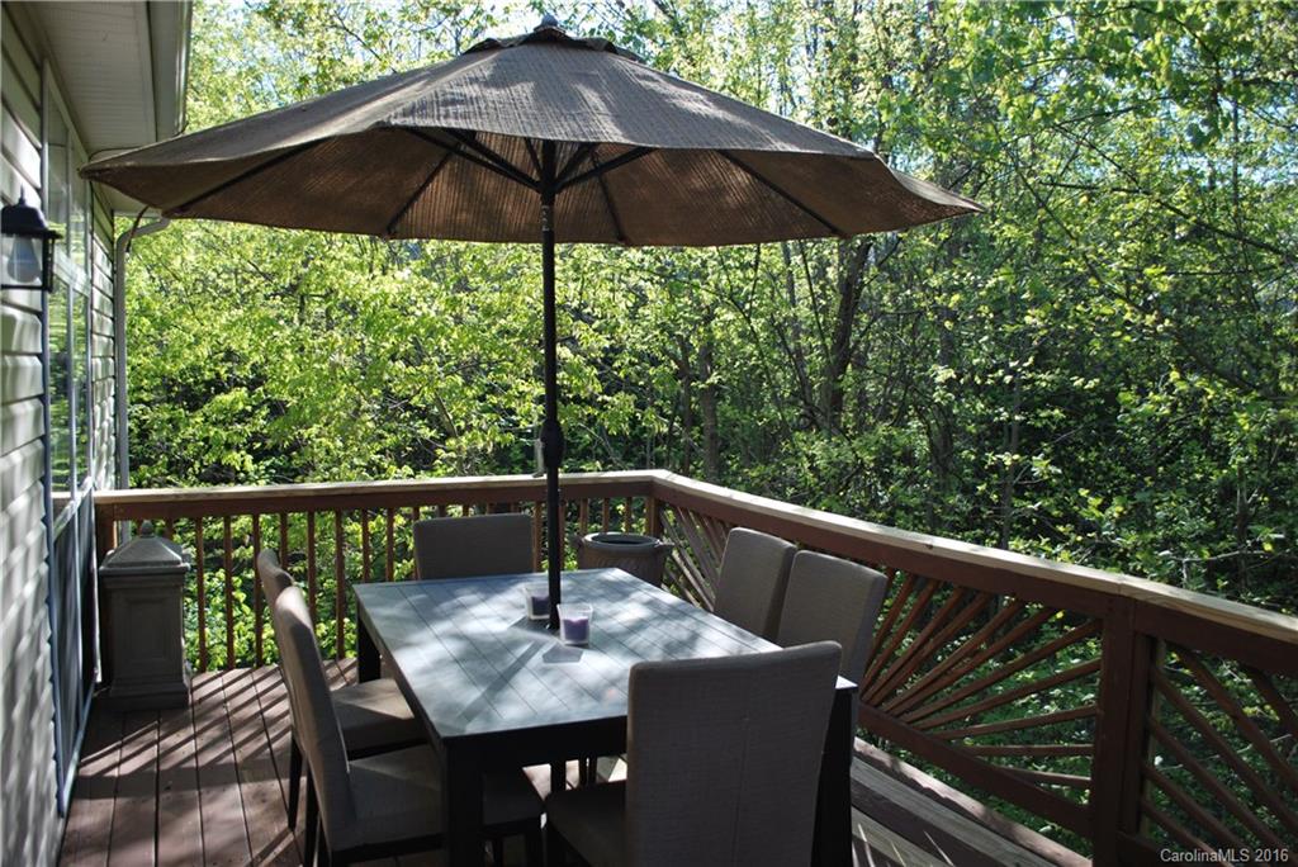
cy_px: 434
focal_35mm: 30
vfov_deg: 43.7
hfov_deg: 61.9
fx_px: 1082
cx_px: 649
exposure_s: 1/400
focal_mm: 20
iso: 200
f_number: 3.8
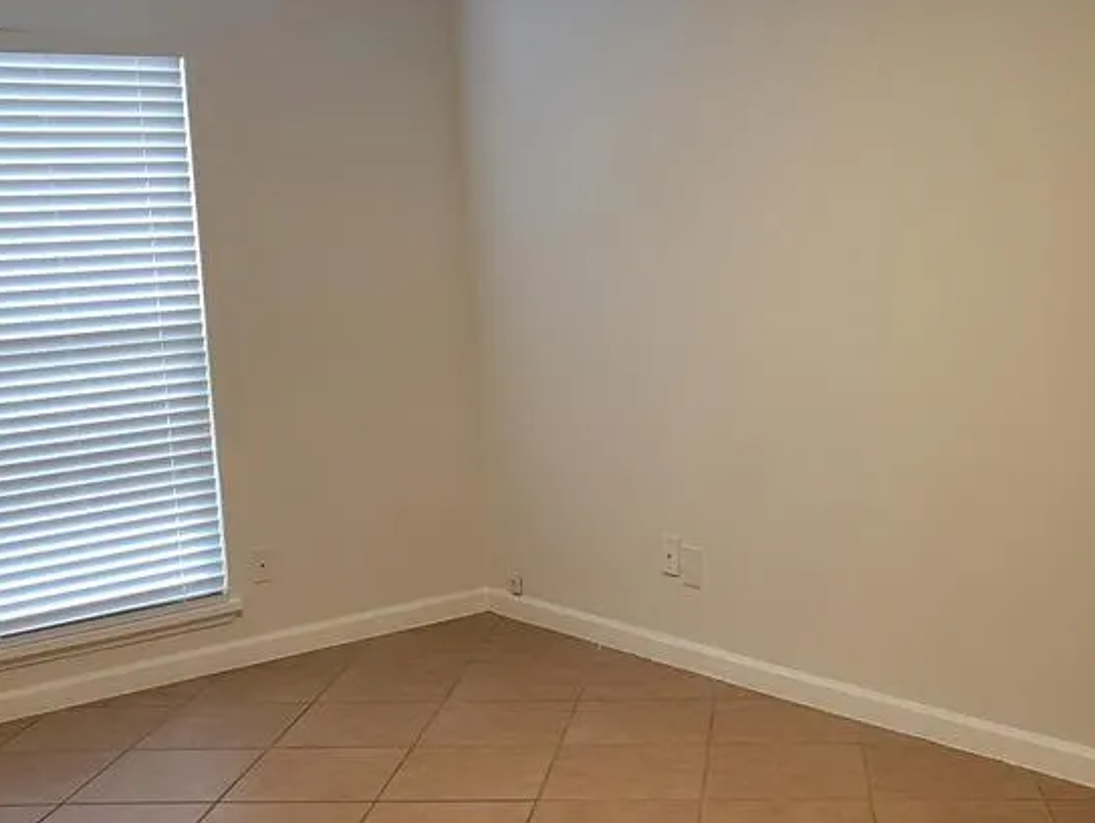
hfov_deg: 38.8
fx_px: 1551
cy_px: 440
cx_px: 603
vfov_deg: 29.7
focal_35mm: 49
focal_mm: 5.4
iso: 320
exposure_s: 1/120
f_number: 1.8
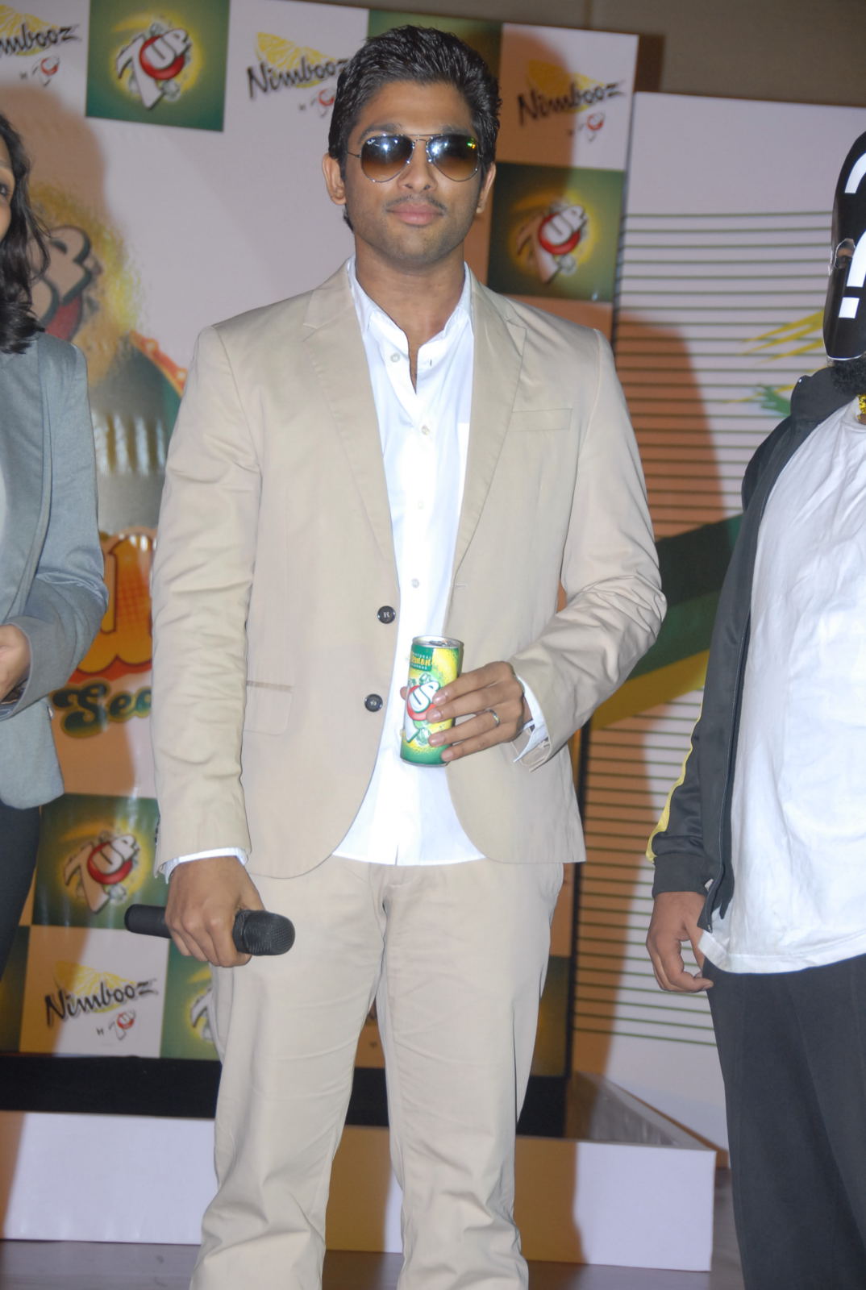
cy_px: 645
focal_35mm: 105
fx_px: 3771
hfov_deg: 13.1
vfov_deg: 19.4
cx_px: 433
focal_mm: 70
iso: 400
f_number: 5.6
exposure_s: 1/125
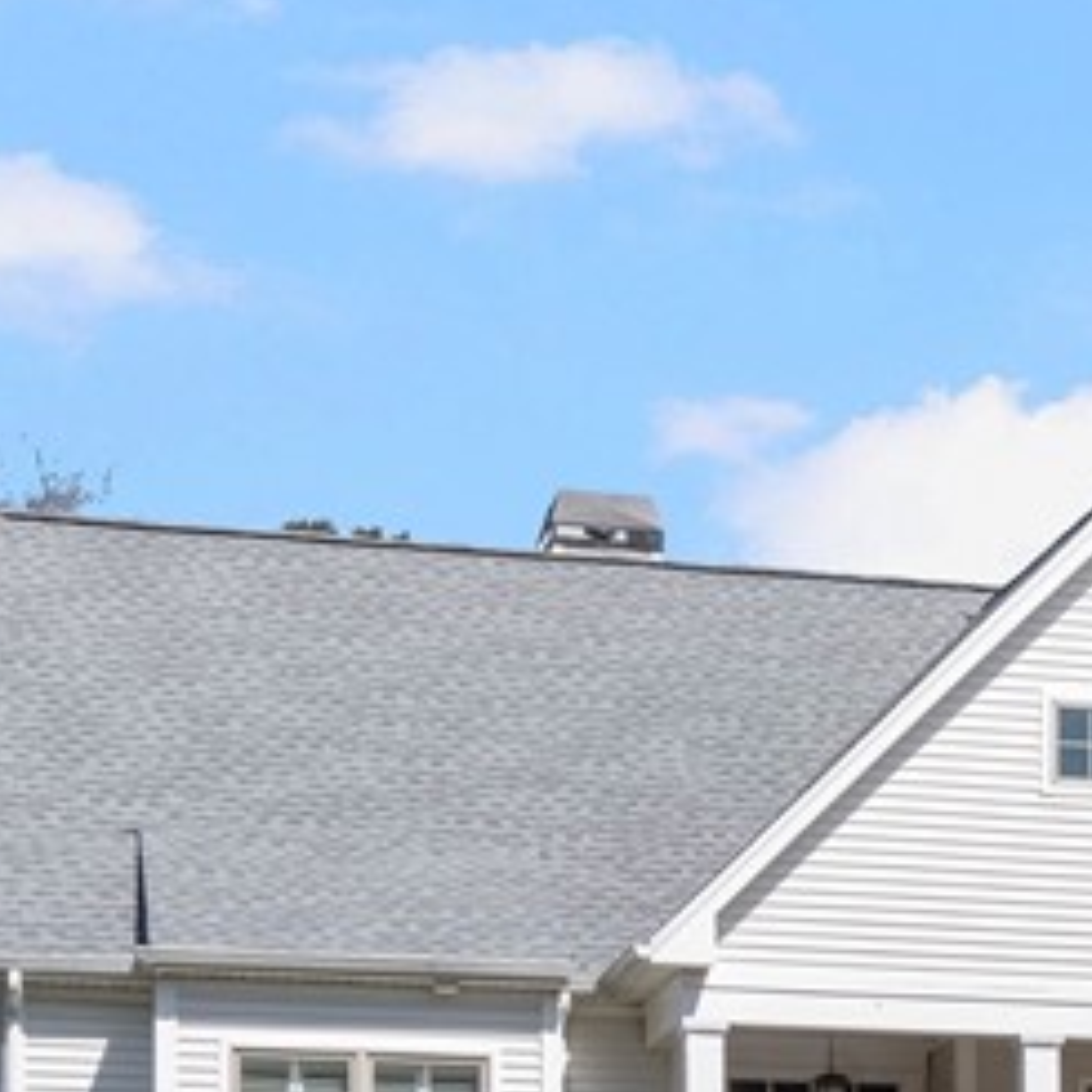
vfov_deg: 15.3
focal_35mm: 113
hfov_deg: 14.9
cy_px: 869
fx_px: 4033
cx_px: 1346
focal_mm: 20
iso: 400
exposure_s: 1/640
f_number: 14
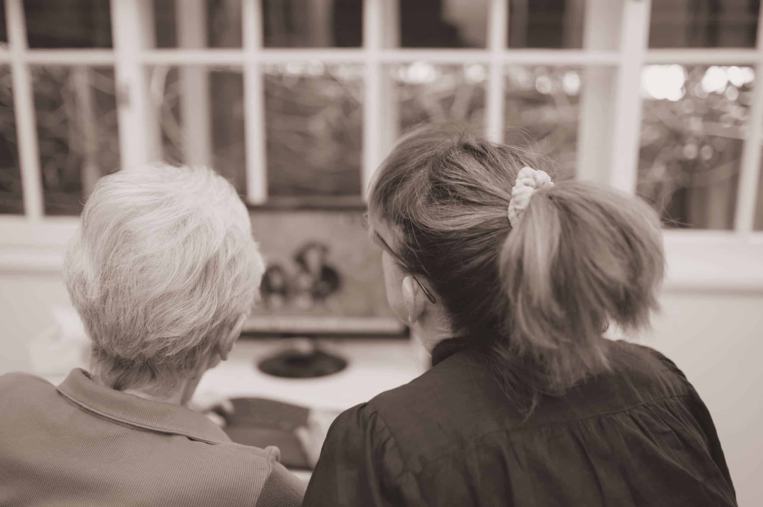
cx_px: 382
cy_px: 254
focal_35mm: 35
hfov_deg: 54.5
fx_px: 741
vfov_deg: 37.8
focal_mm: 35
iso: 100
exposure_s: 1/60
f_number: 1.4
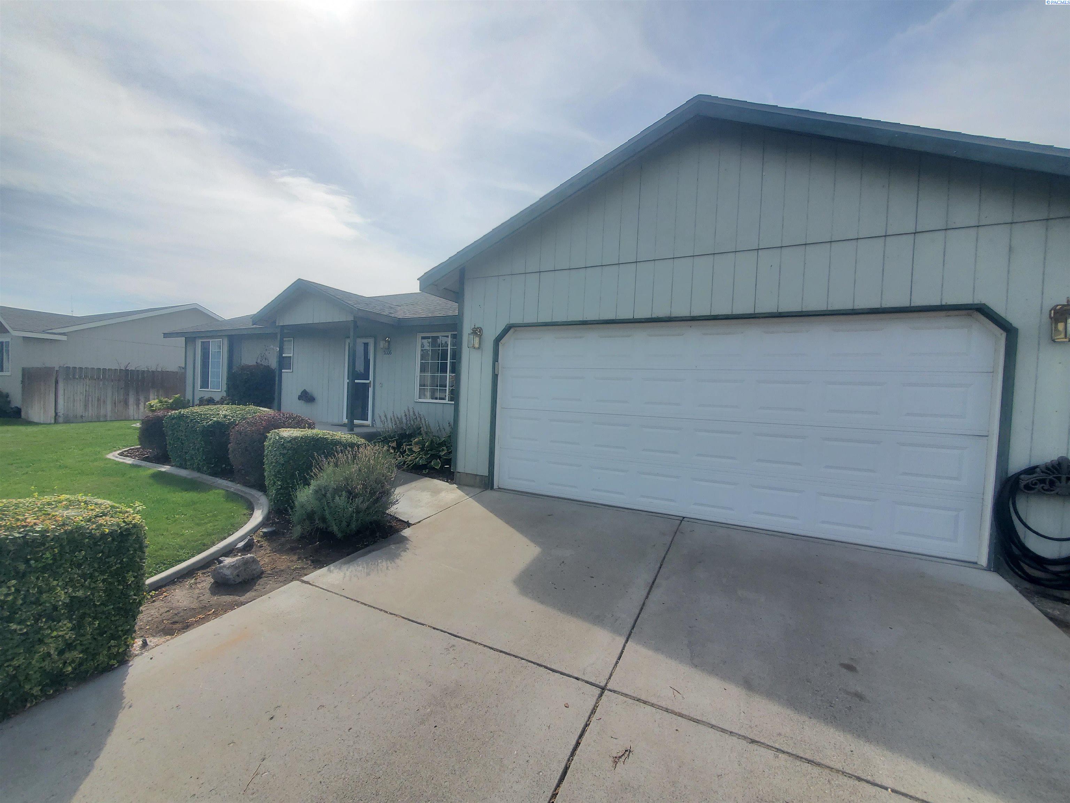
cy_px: 402
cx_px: 535
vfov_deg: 89.9
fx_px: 402
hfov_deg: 106.2
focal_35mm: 13
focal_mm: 1.8
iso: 50
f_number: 2.2
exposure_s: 1/1709
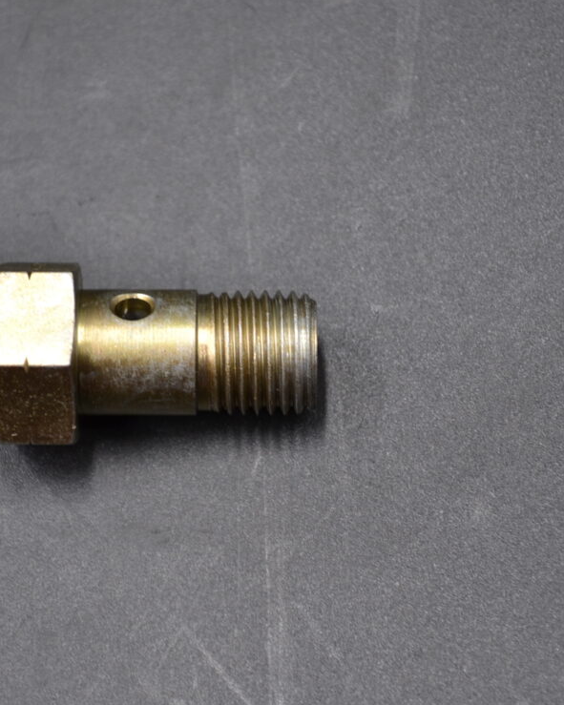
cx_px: 145
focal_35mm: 126
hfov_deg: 12.2
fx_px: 2625
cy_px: 370
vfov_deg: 15.3
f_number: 5.6
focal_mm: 55
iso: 400
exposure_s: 1/50
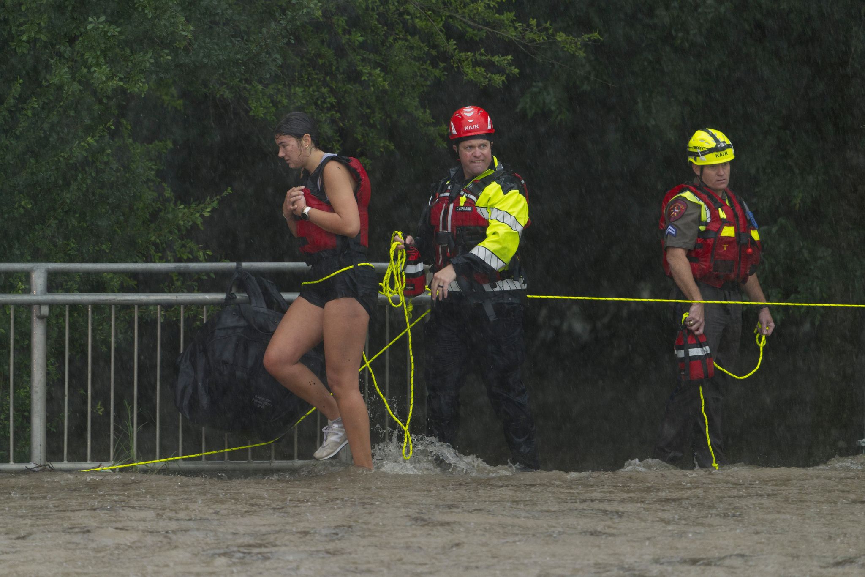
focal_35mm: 400
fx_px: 9610
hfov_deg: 5.2
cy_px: 288
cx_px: 432
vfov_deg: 3.4
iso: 1250
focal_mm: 400
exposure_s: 1/400
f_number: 4.5
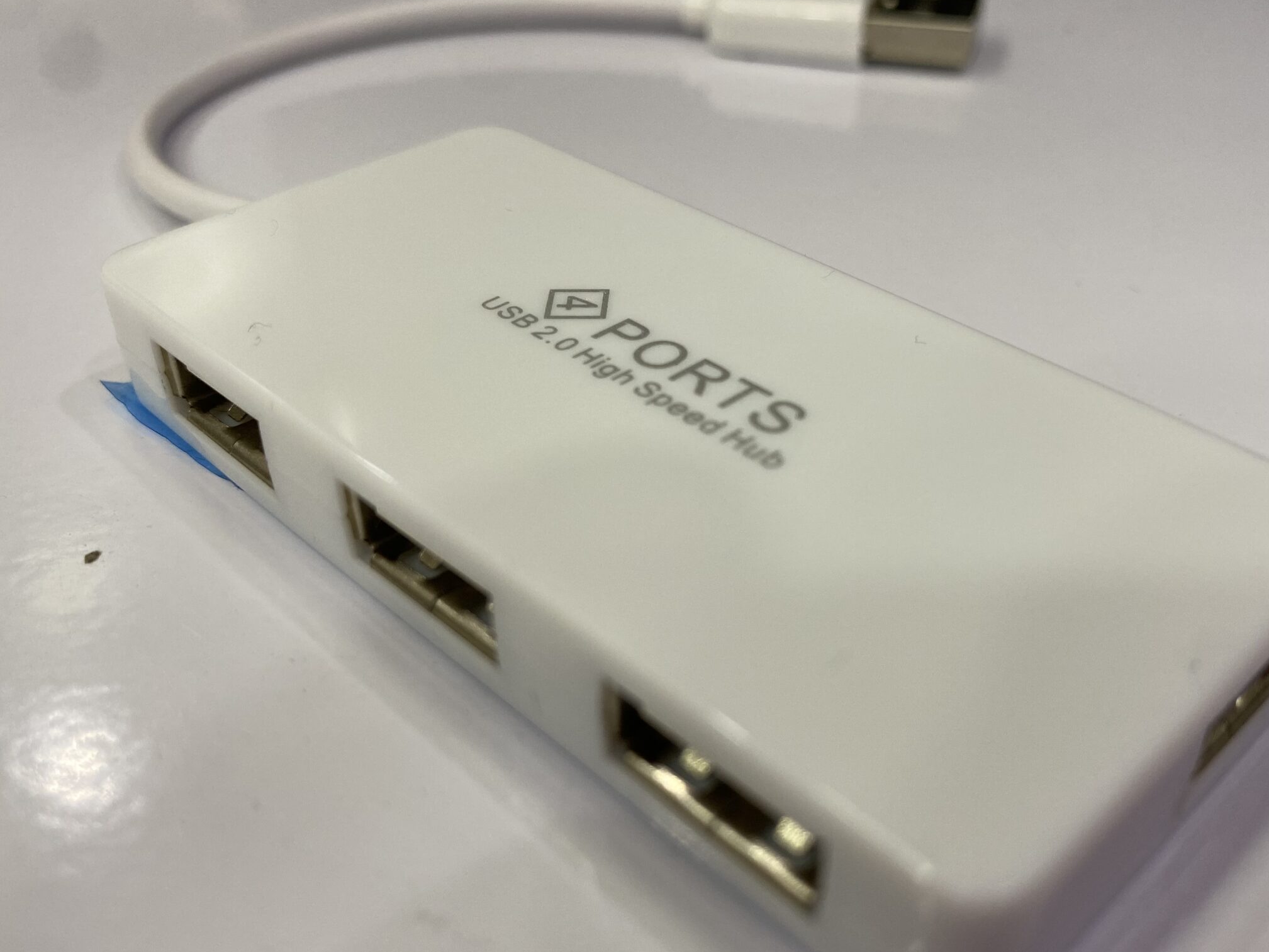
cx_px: 715
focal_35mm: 33
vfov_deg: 42.9
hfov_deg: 55.2
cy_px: 539
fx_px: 1210
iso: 100
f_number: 1.8
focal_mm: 4.25
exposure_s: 1/100
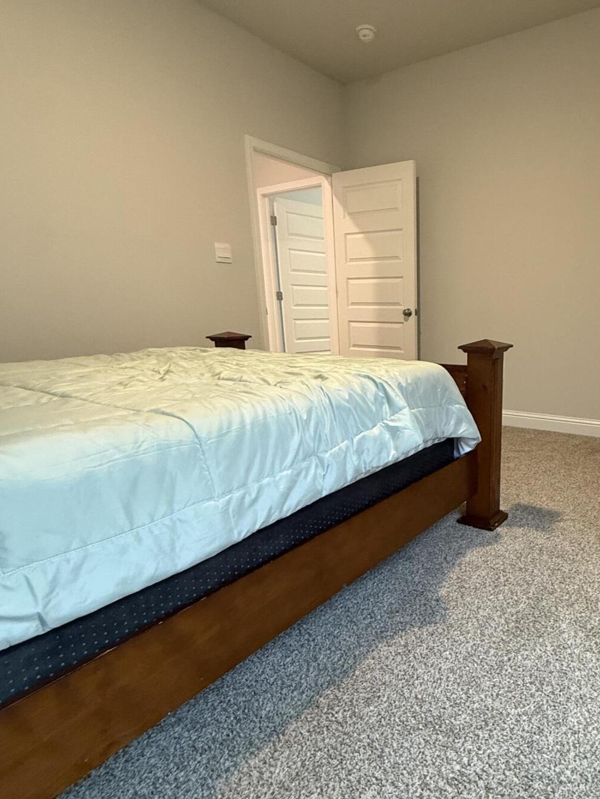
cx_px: 443
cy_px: 433
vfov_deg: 78.8
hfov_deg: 60.3
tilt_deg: -13.8
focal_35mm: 21
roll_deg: +0.7
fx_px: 485
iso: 400
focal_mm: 2.22
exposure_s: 1/60
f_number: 2.2
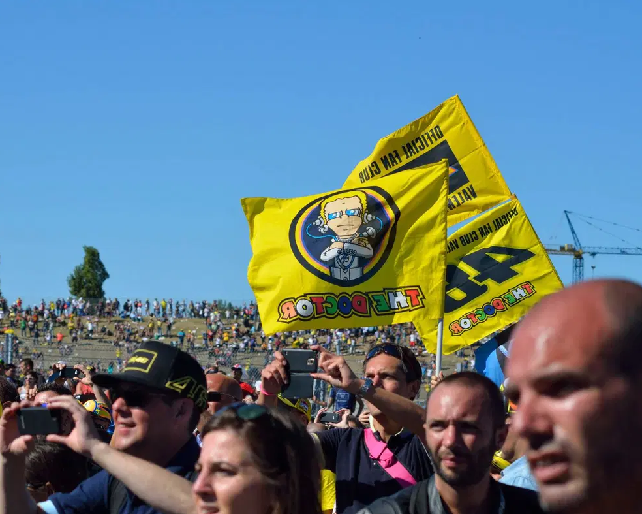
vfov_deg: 12.9
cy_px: 258
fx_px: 2280
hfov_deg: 16.0
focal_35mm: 120
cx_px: 260
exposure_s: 1/2000
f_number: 8
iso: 400
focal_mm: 70
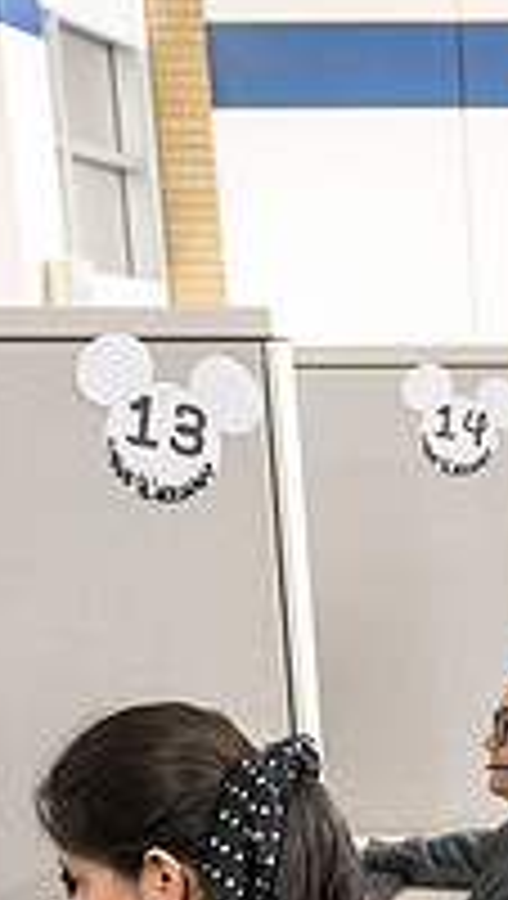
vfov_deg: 23.8
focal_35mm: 86
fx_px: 2053
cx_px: 1024
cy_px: 873
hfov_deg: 12.4
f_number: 5
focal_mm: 26.5
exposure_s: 1/125
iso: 2000
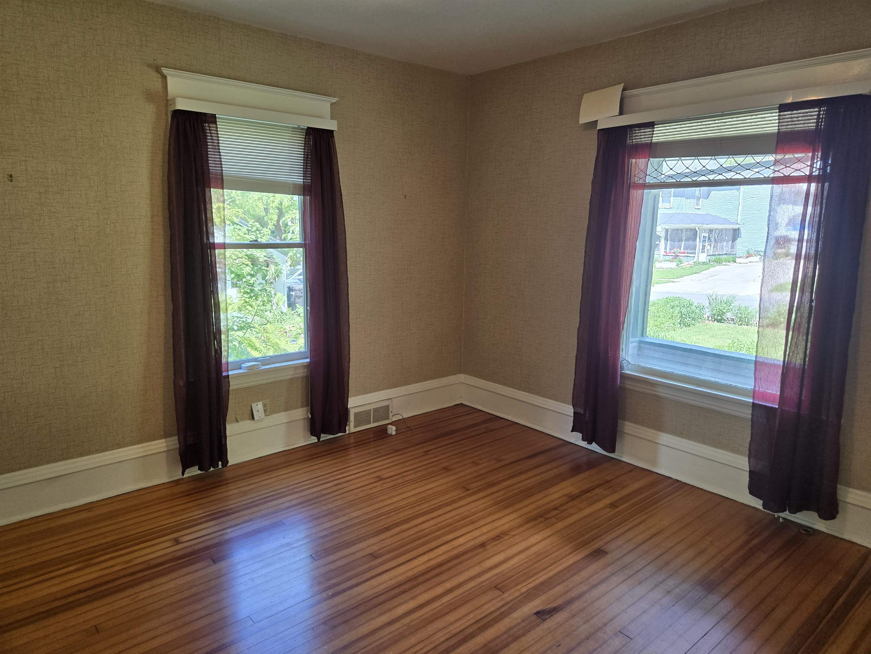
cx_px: 436
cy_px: 327
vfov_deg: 58.9
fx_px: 579
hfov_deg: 73.9
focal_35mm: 23
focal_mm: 5.4
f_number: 1.8
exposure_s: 1/120
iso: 160
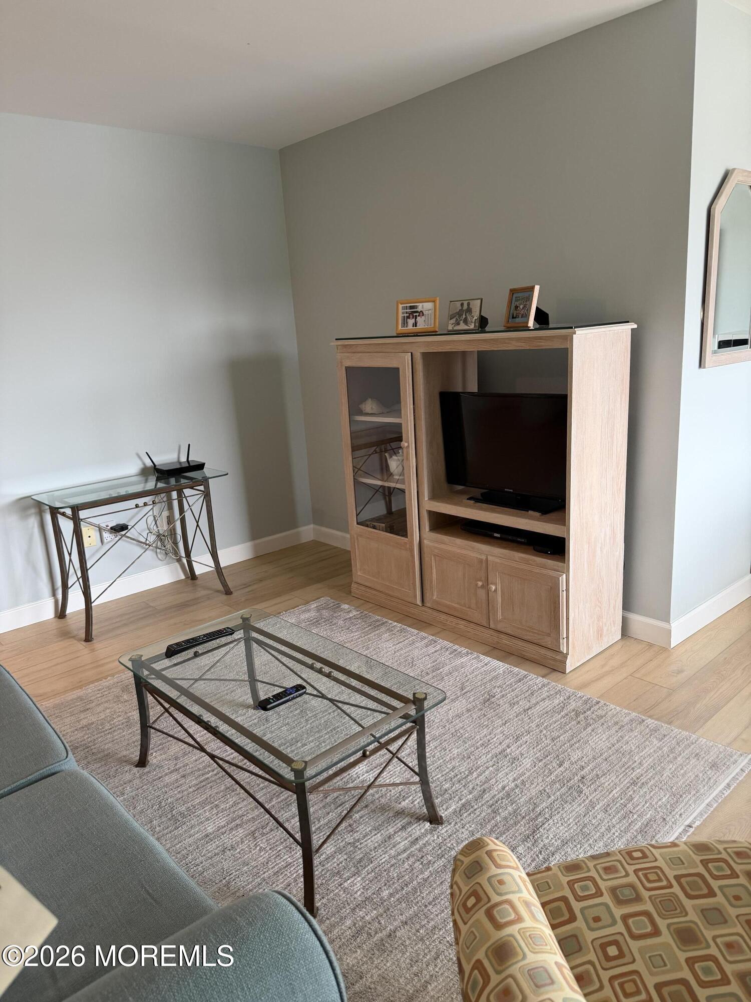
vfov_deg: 71.6
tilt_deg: -14.2
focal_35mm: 24
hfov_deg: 56.8
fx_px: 694
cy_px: 501
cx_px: 376
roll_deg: +3.5
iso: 250
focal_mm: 6.76
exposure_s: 1/60
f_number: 1.78
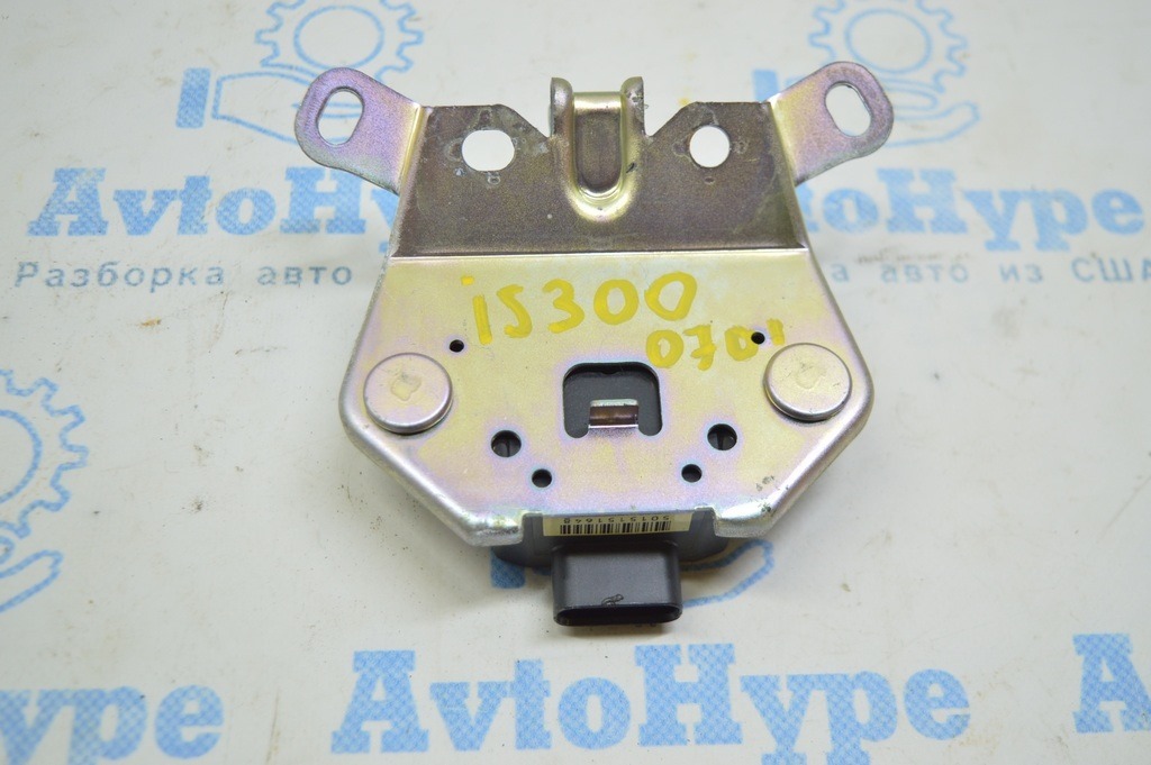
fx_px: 1342
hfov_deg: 46.4
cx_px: 576
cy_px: 382
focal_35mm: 42
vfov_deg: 31.8
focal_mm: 28
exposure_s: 1/60
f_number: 4.2
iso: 400
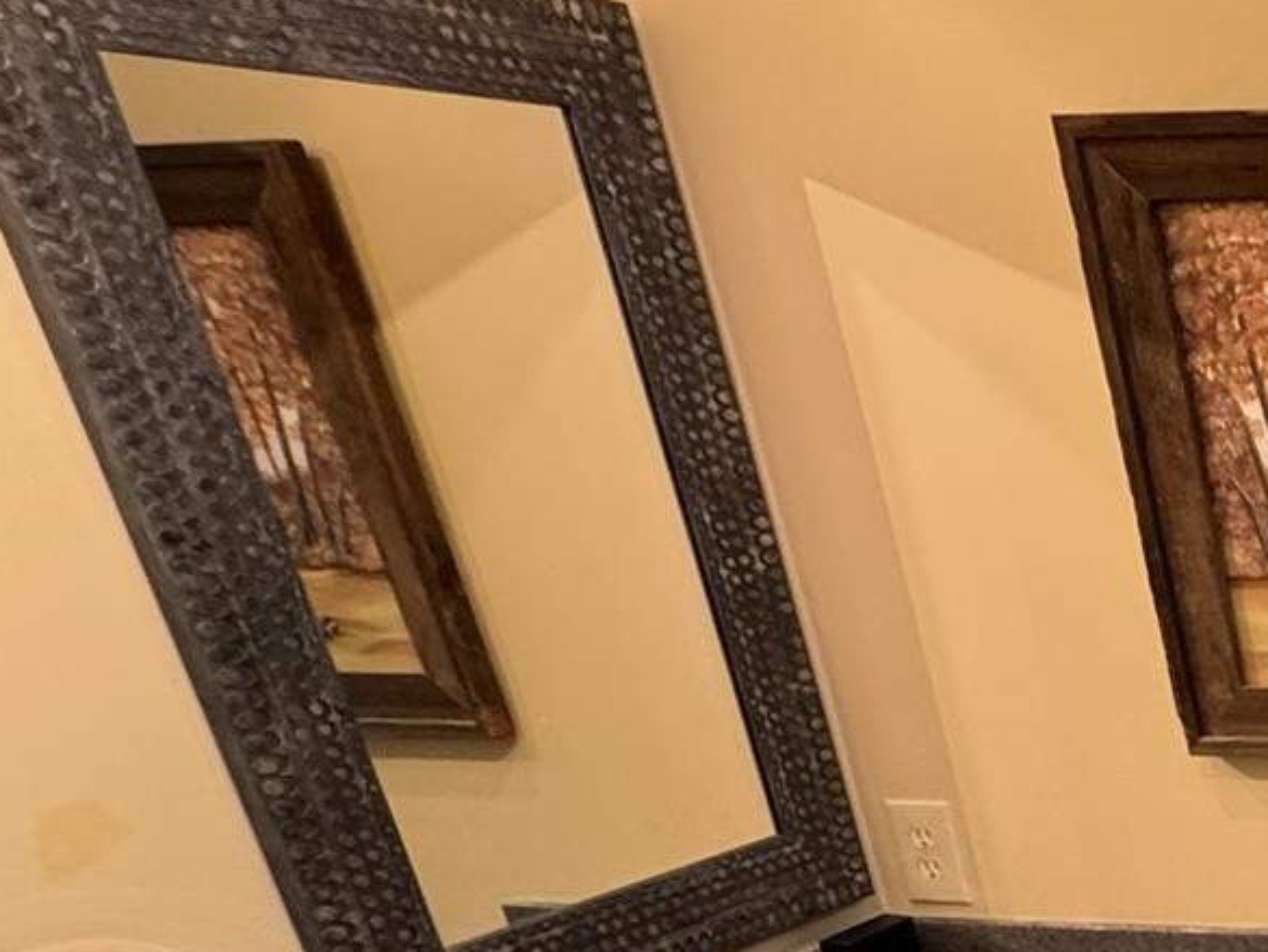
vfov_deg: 26.7
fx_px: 1795
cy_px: 1112
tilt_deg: -25.8
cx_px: 2018
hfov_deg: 25.7
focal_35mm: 49
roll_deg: +1.9
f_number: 2.2
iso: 200
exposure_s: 1/60
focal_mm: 2.22
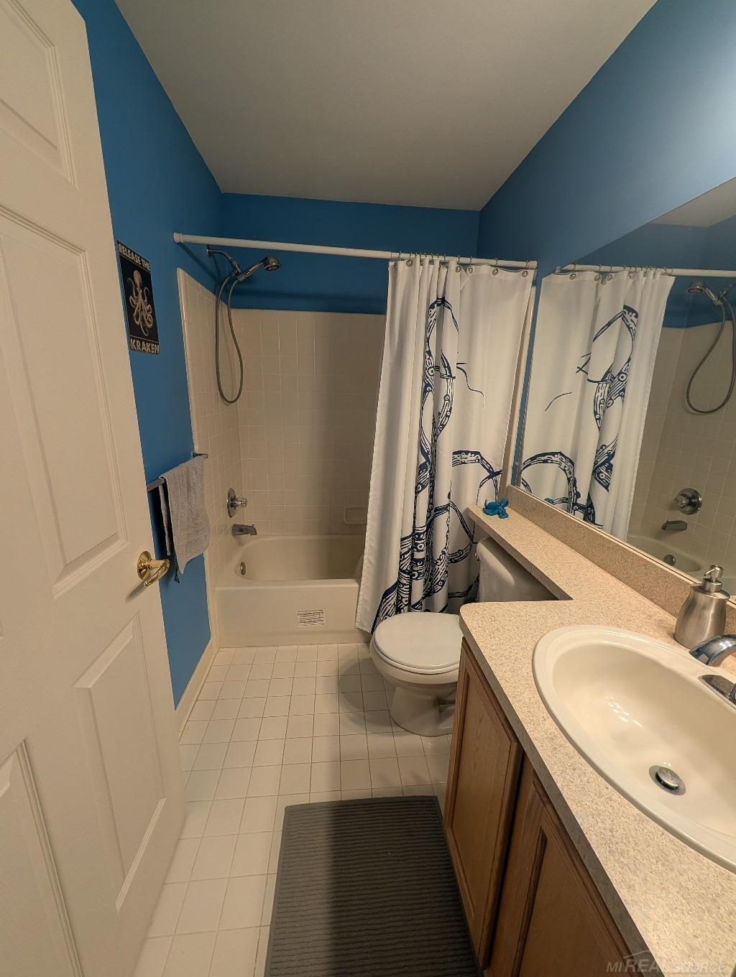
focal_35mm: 12
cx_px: 368
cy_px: 488
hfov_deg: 94.6
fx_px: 339
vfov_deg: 110.5
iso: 99
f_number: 1.7
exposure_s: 1/120
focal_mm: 2.02
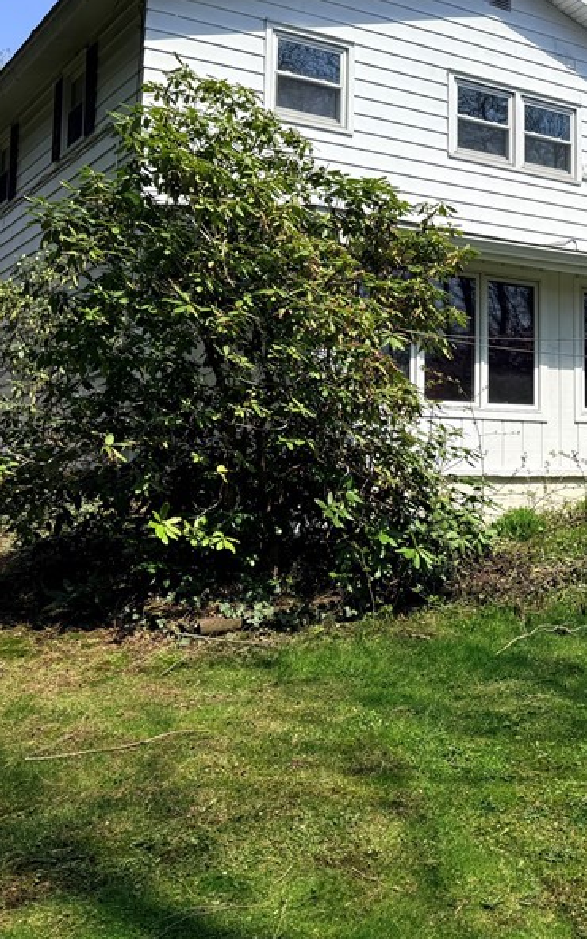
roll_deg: -0.2
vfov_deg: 45.0
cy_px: 365
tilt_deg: +6.0
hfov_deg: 26.2
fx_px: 1126
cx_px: 698
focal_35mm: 44
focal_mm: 6.76
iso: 80
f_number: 1.78
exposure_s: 1/3759
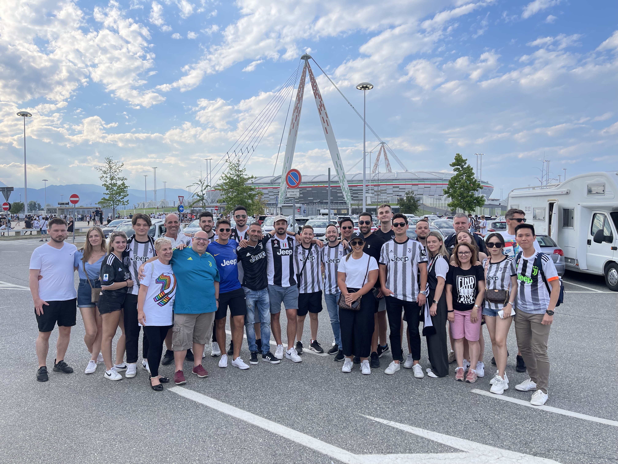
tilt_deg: -1.6
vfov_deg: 53.1
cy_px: 232
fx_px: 464
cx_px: 309
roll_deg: -0.8
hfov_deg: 67.3
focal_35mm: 26
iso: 32
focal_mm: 5.1
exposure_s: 1/1912
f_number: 1.6
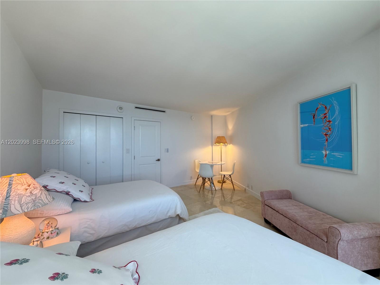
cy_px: 142
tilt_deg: +1.2
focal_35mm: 14
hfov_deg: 102.1
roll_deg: +0.5
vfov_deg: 85.7
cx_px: 190
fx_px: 154
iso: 200
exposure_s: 1/120
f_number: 2.2
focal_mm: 2.22
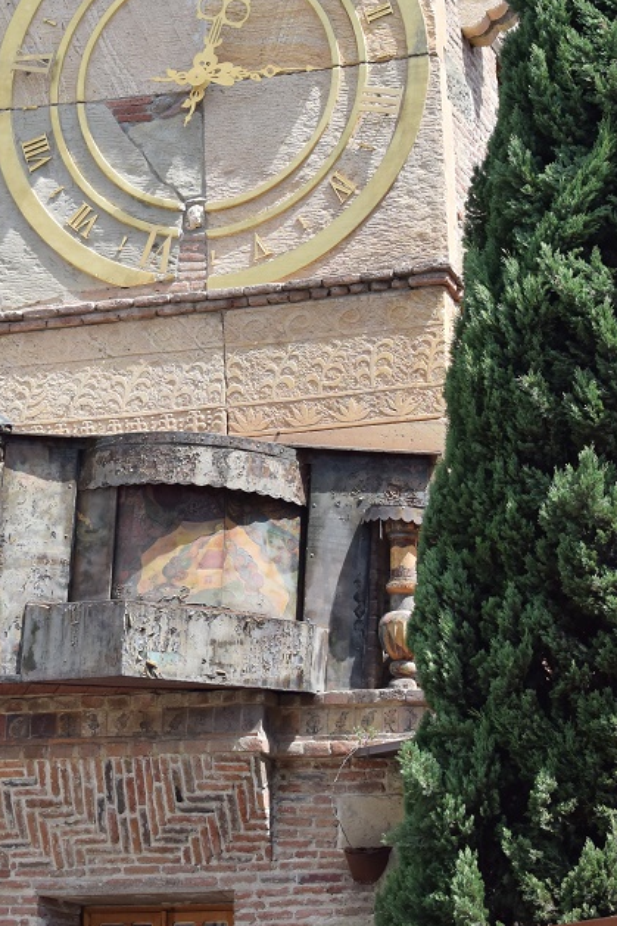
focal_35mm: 125
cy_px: 247
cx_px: 146
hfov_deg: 10.9
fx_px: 3220
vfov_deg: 16.3
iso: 400
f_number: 3.5
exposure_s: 1/4000
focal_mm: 35
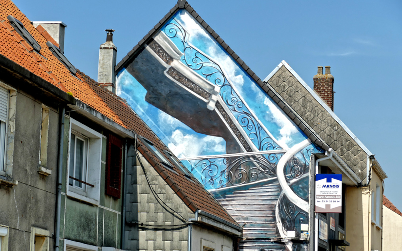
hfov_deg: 18.4
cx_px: 200
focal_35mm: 113
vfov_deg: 11.6
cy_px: 130
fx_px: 1238
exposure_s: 1/1600
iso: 125
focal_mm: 40
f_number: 3.9
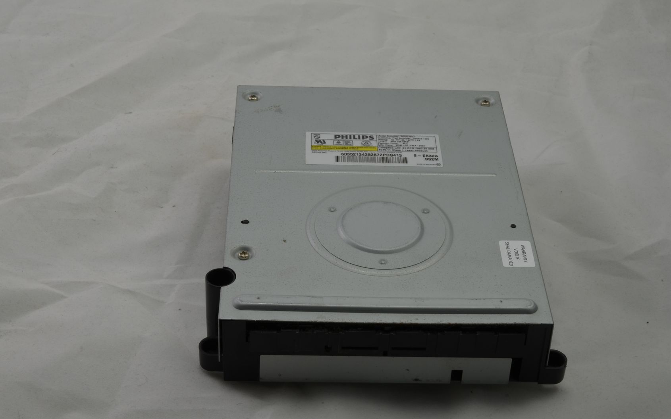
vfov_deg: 20.0
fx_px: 1189
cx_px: 332
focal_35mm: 65
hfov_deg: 31.5
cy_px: 229
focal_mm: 40
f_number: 20
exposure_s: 1/3
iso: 100
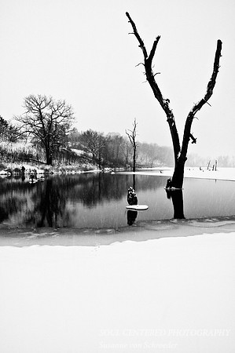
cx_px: 118
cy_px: 176
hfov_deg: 43.5
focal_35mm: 30
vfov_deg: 62.0
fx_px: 294
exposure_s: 1/45
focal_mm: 20
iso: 400
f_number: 8
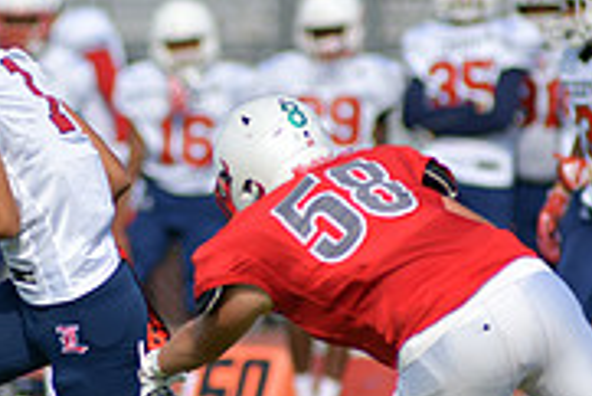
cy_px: 211
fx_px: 15832
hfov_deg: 2.1
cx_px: 75
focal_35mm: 962
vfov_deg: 1.4
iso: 110
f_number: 3.5
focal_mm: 300
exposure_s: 1/2000
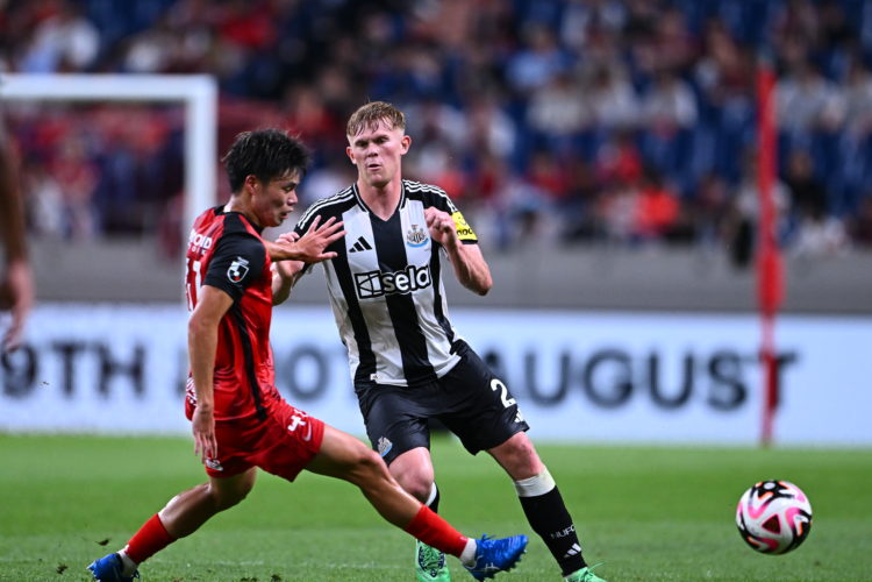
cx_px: 436
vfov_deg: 2.3
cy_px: 291
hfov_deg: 3.4
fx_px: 14532
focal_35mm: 600
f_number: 2.8
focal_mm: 400
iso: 2500
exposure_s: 1/1250
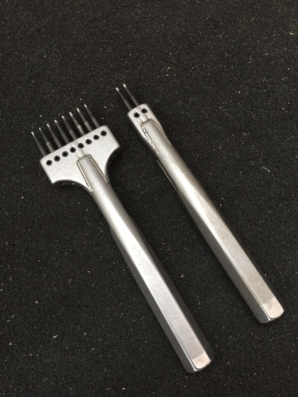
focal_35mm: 29
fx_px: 333
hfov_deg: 48.2
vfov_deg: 61.7
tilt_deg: -76.0
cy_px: 198
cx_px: 149
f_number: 2.2
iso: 80
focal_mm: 4.15
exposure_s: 1/17
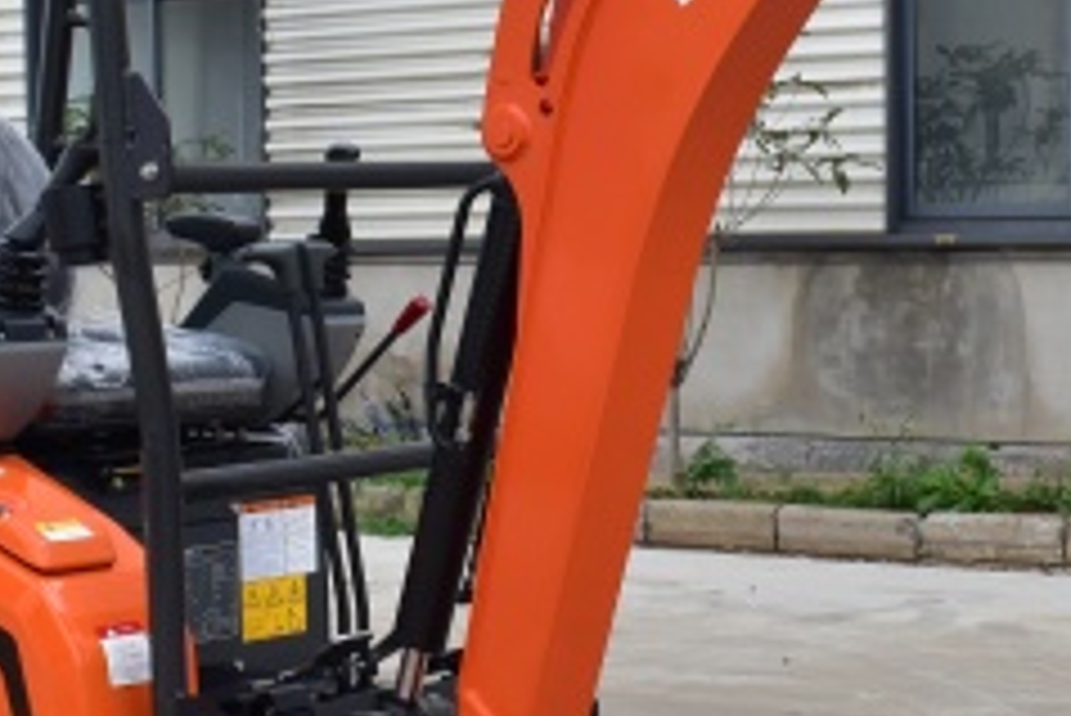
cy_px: 444
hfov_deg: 19.2
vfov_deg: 13.0
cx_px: 819
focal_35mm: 106
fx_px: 3146
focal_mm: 21
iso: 500
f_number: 10
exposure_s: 1/400
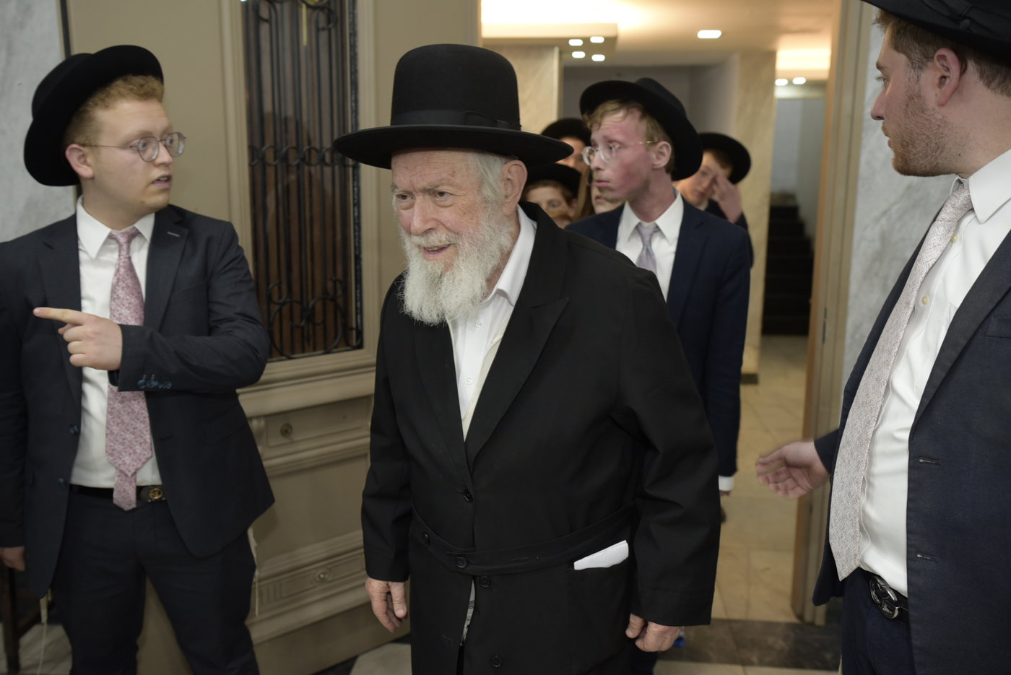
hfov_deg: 60.3
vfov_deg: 42.4
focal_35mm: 31
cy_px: 338
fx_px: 871
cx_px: 506
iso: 800
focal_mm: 31
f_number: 4
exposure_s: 1/100
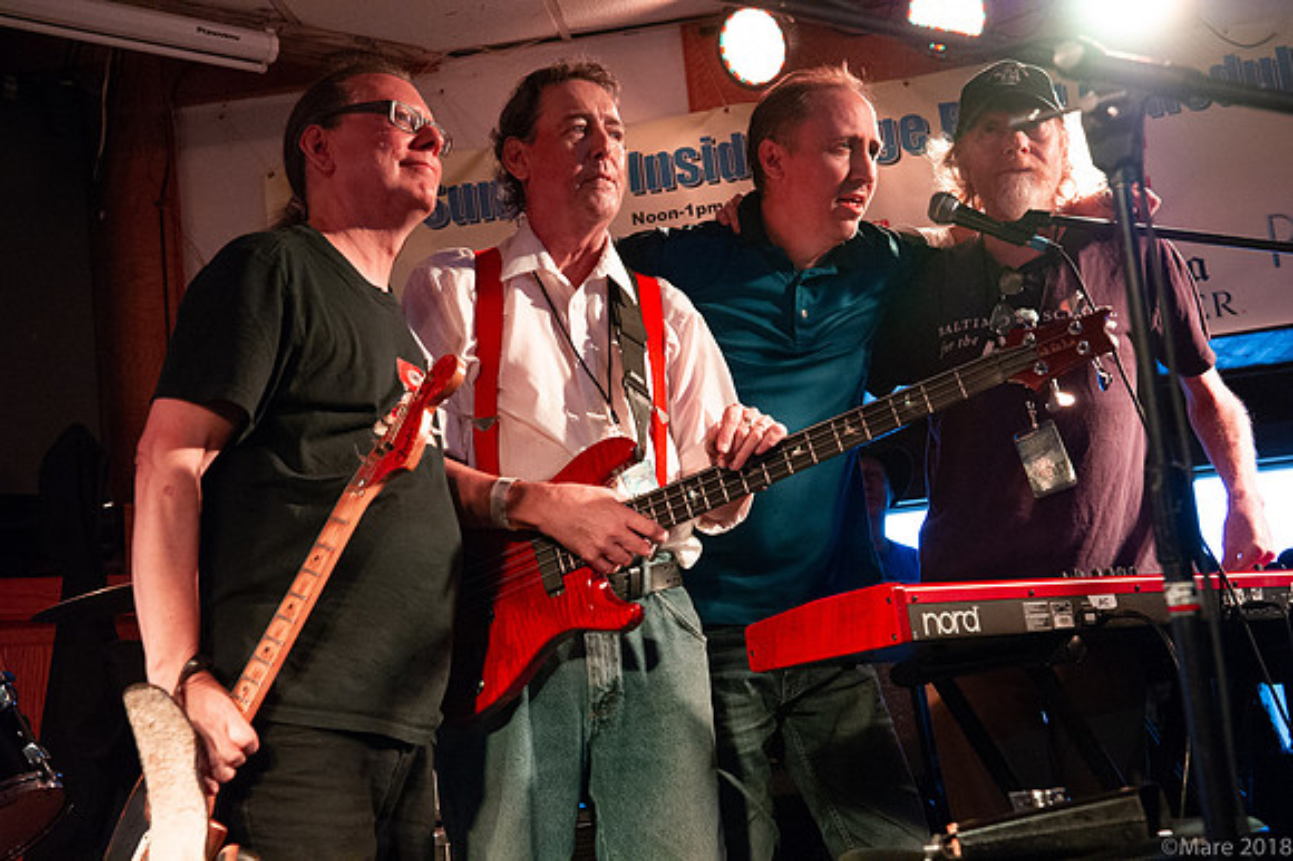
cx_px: 646
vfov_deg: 27.0
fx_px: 1795
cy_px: 430
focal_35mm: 50
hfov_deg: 39.6
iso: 6400
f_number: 6.3
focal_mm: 50
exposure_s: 1/80
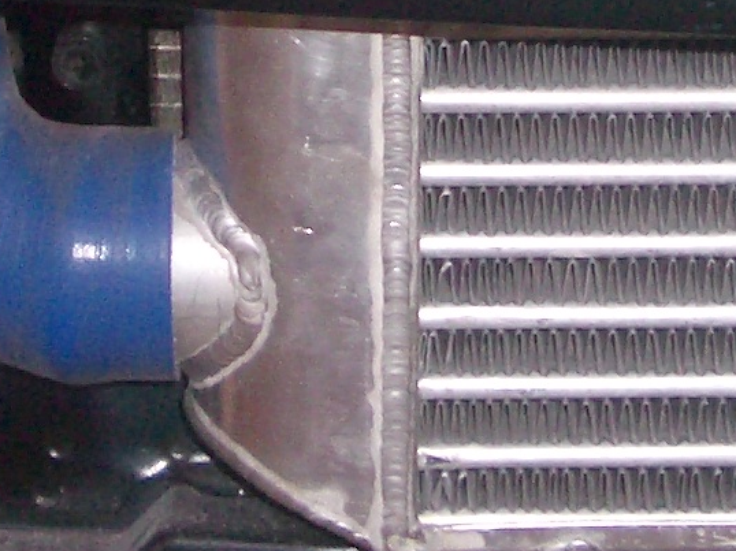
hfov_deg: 13.2
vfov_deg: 9.7
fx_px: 3188
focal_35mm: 150
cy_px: -167
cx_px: 373
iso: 100
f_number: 2.6
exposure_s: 1/60
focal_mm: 5.8
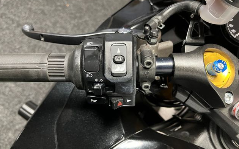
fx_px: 182
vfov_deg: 44.6
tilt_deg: -53.1
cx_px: 118
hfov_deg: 66.5
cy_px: 74
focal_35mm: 28
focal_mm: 5.1
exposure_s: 1/33
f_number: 1.6
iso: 500
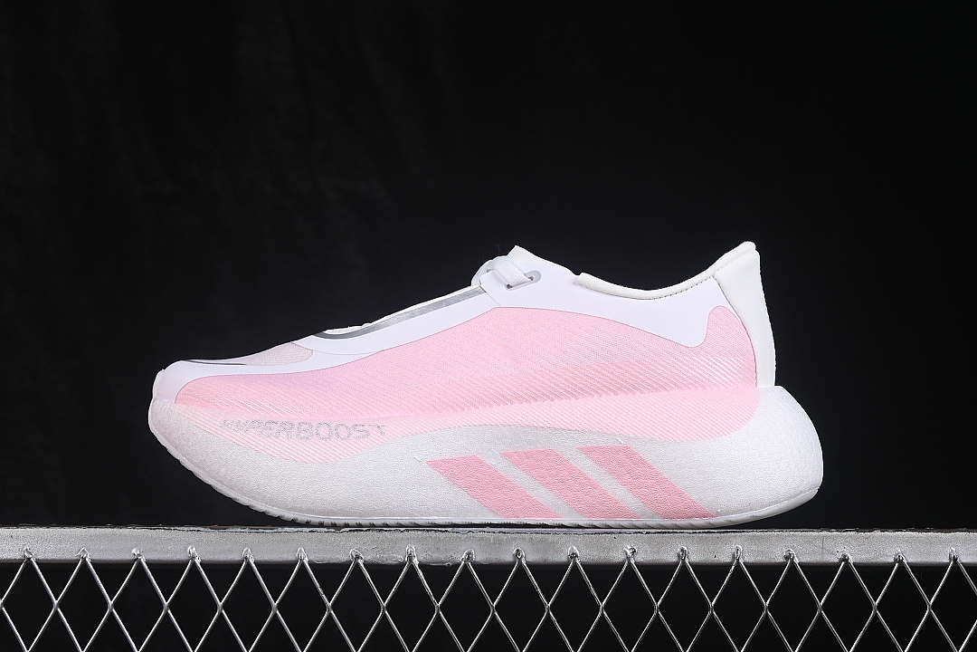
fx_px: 2035
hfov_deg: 27.0
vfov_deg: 18.2
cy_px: 326
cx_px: 488
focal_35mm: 75
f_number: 8
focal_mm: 50
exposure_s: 1/80
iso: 160
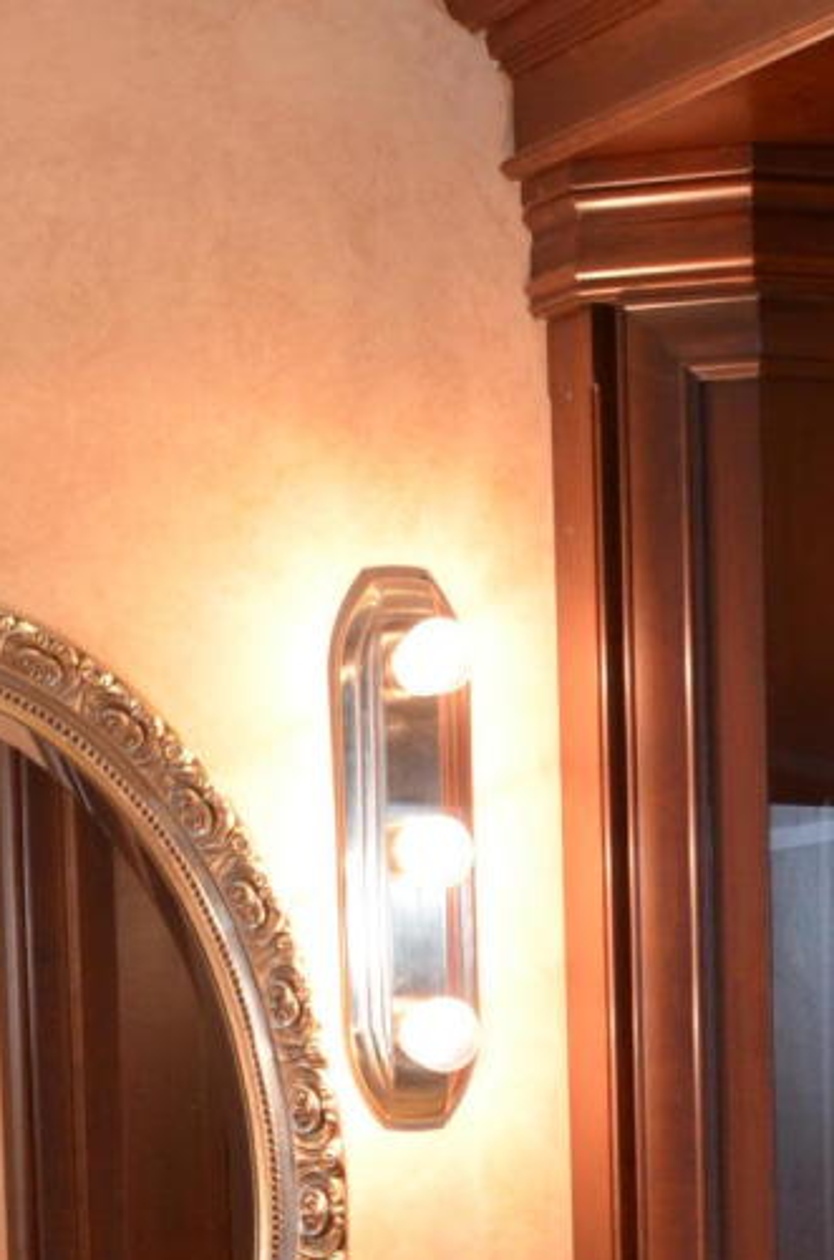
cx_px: 489
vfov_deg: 17.8
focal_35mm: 108
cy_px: 1633
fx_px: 3771
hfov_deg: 12.6
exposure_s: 1/80
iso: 400
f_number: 3.5
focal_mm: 18
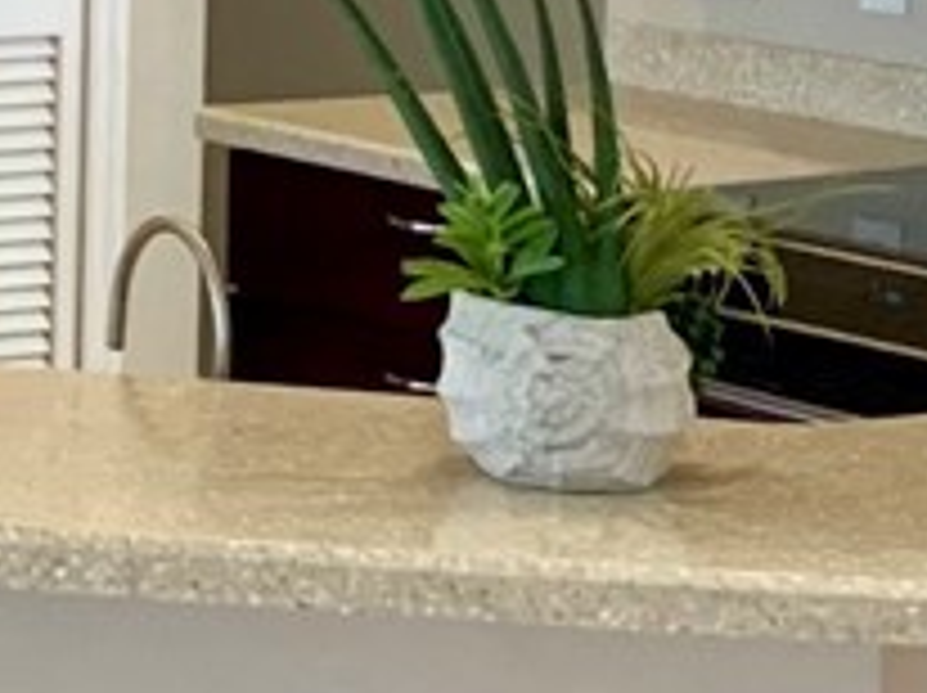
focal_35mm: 202
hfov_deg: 9.2
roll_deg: -0.3
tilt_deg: -3.7
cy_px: -274
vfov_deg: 7.2
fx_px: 5403
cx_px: -940
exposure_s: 1/60
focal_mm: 4.25
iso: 250
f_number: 1.8
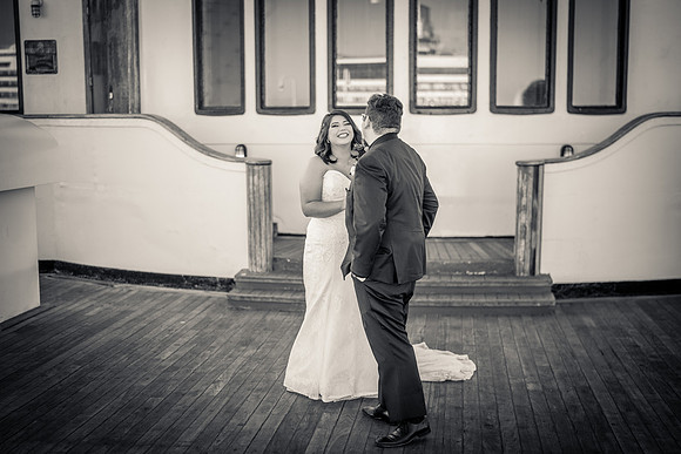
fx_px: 946
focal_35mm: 50
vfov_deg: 27.0
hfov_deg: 39.6
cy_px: 227
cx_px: 340
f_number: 1.4
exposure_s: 1/2500
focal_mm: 50
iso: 200
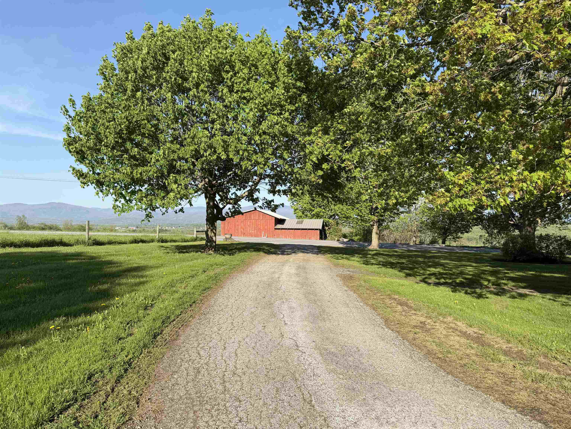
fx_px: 396
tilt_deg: +1.1
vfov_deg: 56.8
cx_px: 286
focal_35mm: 24
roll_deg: +0.0
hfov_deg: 71.6
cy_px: 214
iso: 80
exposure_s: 1/2525
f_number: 1.78
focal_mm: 6.76
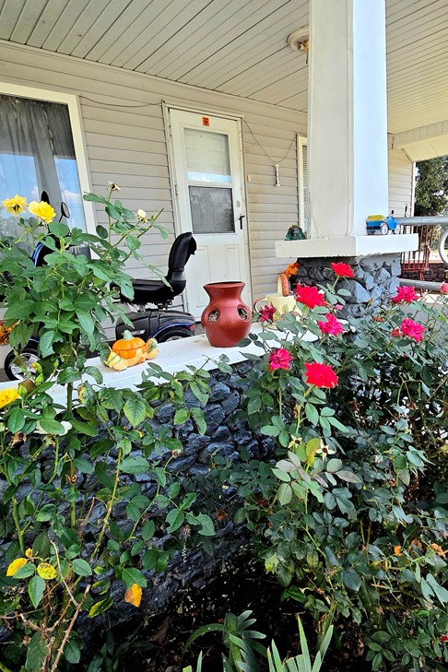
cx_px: 242
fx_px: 355
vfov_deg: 86.9
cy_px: 348
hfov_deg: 64.5
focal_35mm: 19
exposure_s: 1/667
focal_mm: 2.2
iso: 50
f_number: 2.2
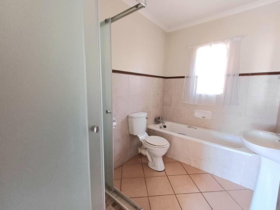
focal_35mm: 16
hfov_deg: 94.5
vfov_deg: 78.1
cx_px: 140
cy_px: 105
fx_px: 129
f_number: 2.2
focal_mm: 1.64
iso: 125
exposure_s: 1/33.4
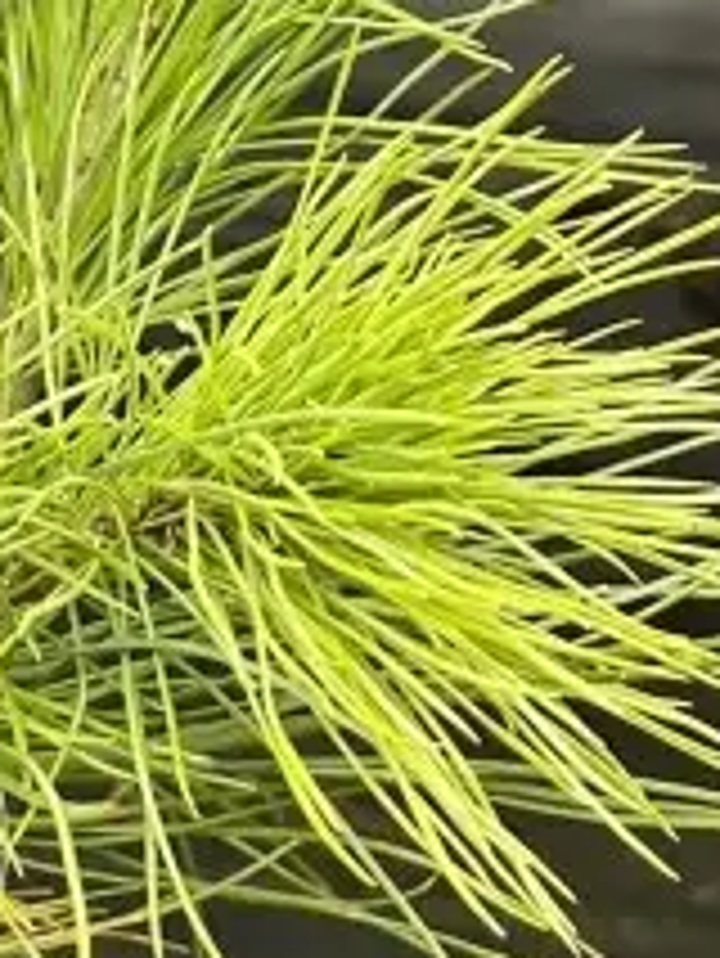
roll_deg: -6.2
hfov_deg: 11.1
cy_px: 702
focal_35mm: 132
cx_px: 0
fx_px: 3657
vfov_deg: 14.9
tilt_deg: -29.5
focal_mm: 5.1
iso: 100
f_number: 1.6
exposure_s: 1/121
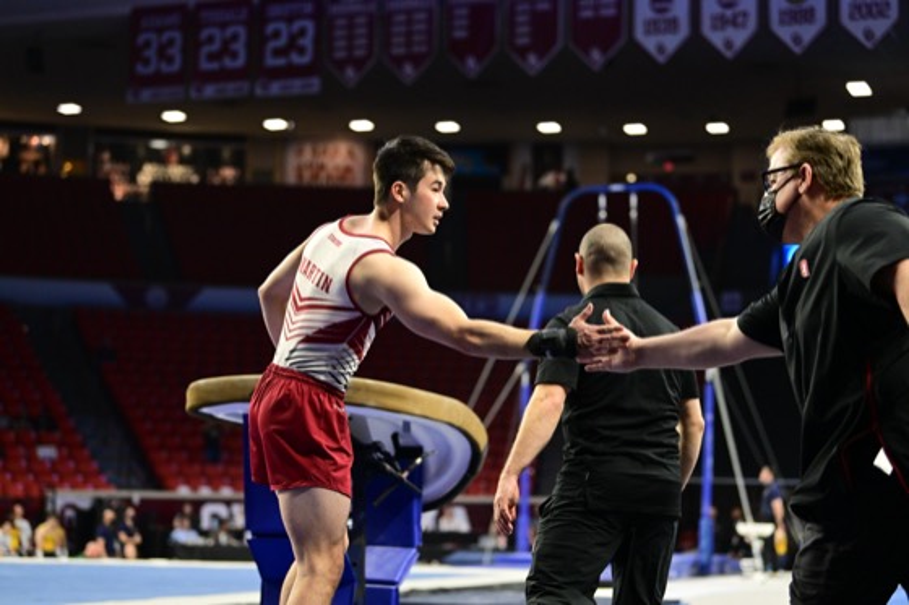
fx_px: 1893
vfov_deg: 18.2
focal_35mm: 75
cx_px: 454
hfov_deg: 27.0
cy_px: 302
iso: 3200
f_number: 2.8
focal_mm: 75
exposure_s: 1/1250
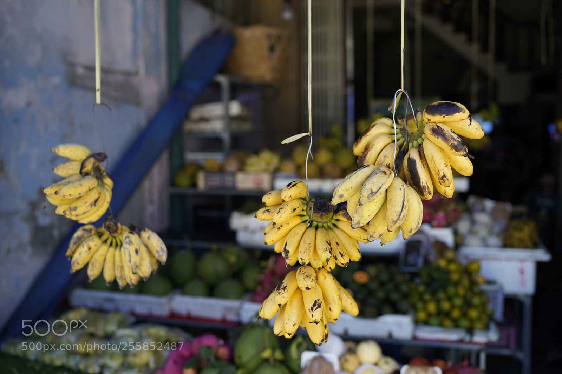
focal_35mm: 35
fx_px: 546
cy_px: 187
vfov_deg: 37.8
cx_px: 281
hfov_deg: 54.4
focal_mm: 35
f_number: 2
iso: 100
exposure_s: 1/160
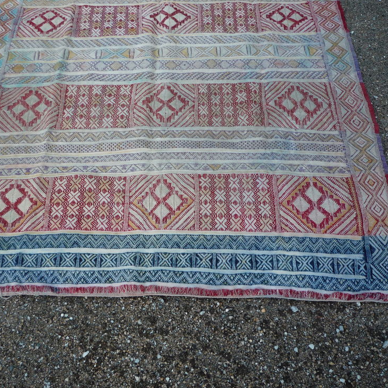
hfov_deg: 45.9
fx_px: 457
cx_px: 164
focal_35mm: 36
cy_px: 192
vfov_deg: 46.0
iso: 100
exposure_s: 1/100
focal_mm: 5.2
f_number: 3.3
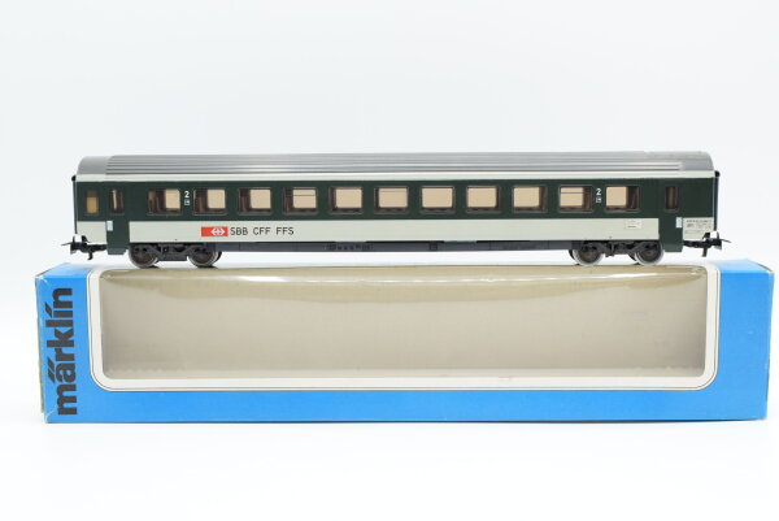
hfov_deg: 37.8
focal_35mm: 52
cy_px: 260
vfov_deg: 25.8
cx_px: 390
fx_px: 1137
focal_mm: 35
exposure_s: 1/125
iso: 400
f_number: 8
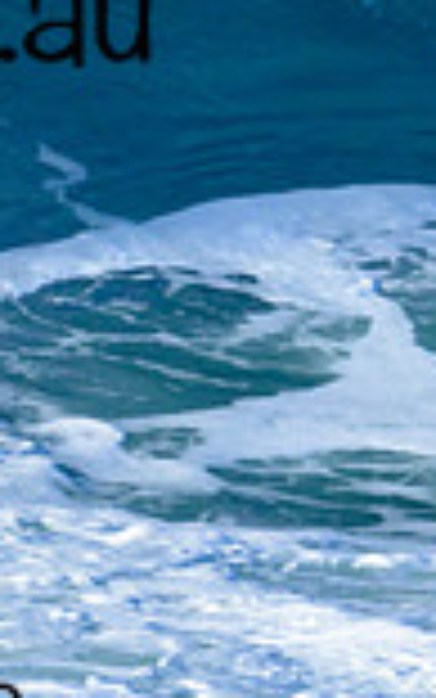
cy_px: 197
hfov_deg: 0.3
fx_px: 74021
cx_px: -340
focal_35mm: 3897
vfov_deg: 0.5
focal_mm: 800
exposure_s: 1/2000
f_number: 8
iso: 720
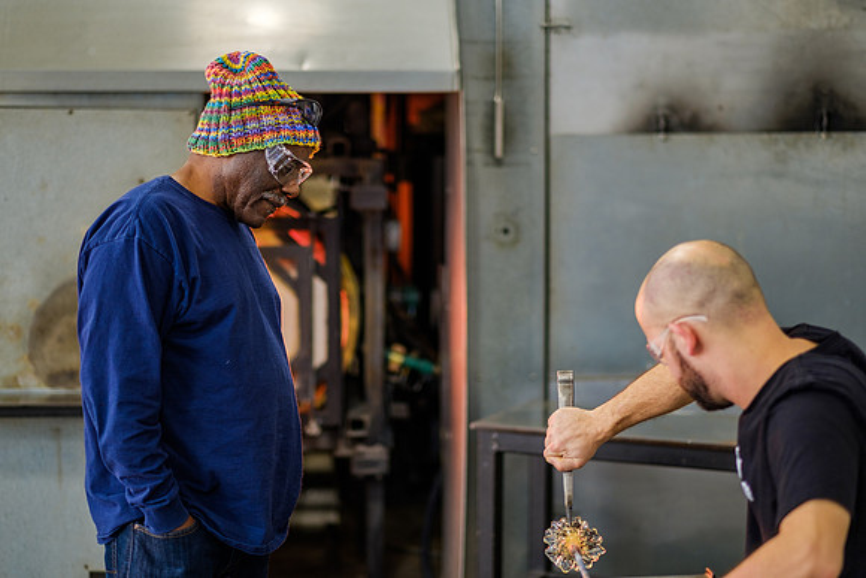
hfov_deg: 23.4
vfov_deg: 15.7
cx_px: 418
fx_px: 2091
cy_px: 299
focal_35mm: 87
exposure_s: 1/125
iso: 200
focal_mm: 56
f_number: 1.2
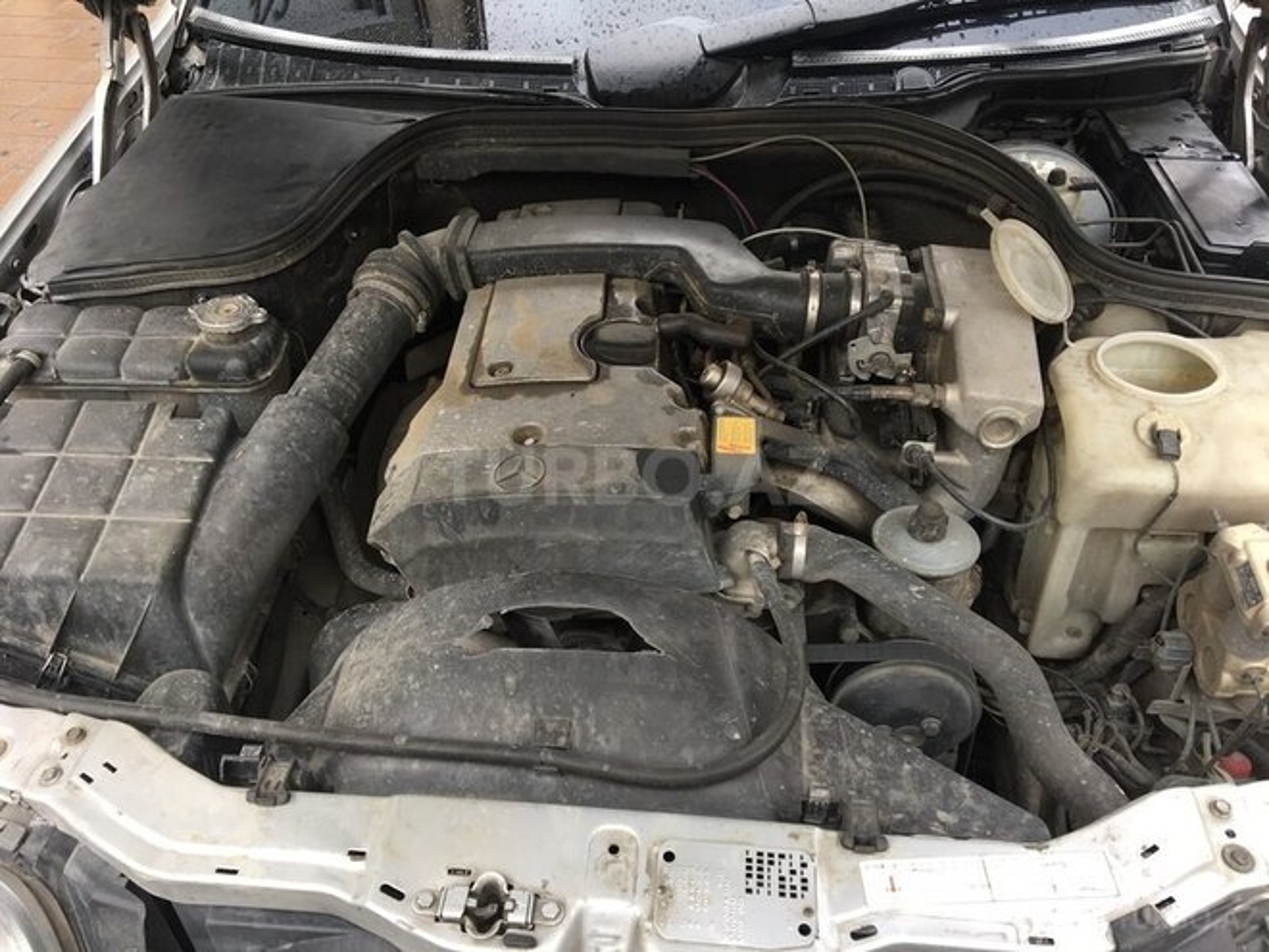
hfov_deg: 61.7
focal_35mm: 29
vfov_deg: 48.2
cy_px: 476
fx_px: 1063
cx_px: 634
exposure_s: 1/100
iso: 25
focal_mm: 4.15
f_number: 2.2
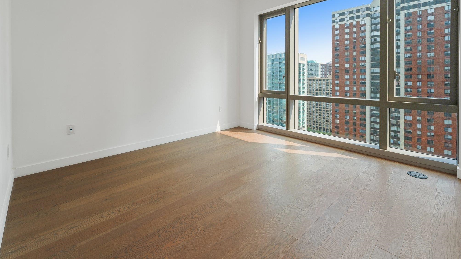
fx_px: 183
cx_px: 235
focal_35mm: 15
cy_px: 107
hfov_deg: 103.0
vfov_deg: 70.0
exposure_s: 1/50
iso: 400
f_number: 7.1
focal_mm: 14
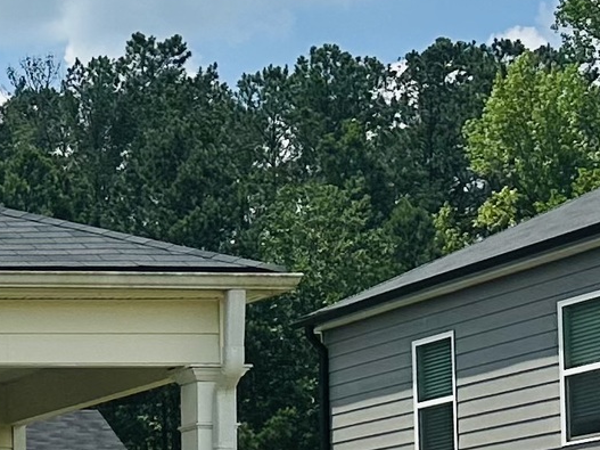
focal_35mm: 140
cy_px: 548
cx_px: -800
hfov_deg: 11.7
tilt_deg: +1.8
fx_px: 2426
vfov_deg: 10.4
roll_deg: -0.3
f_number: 1.78
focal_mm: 6.86
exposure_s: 1/8197
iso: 80
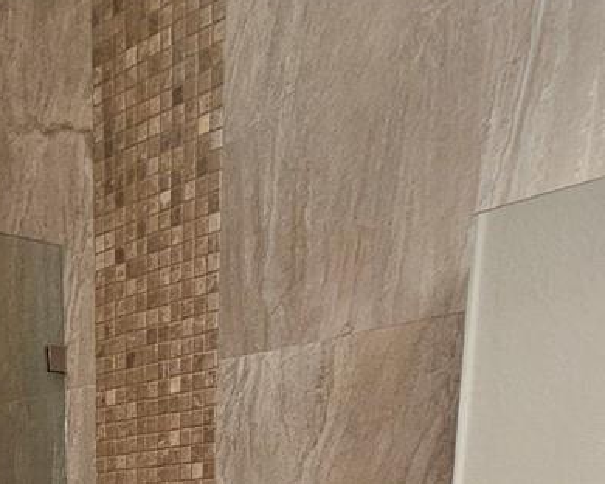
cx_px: 59
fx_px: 931
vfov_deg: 19.7
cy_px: 914
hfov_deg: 34.0
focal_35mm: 52
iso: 320
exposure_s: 1/40
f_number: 2.2
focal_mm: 2.2
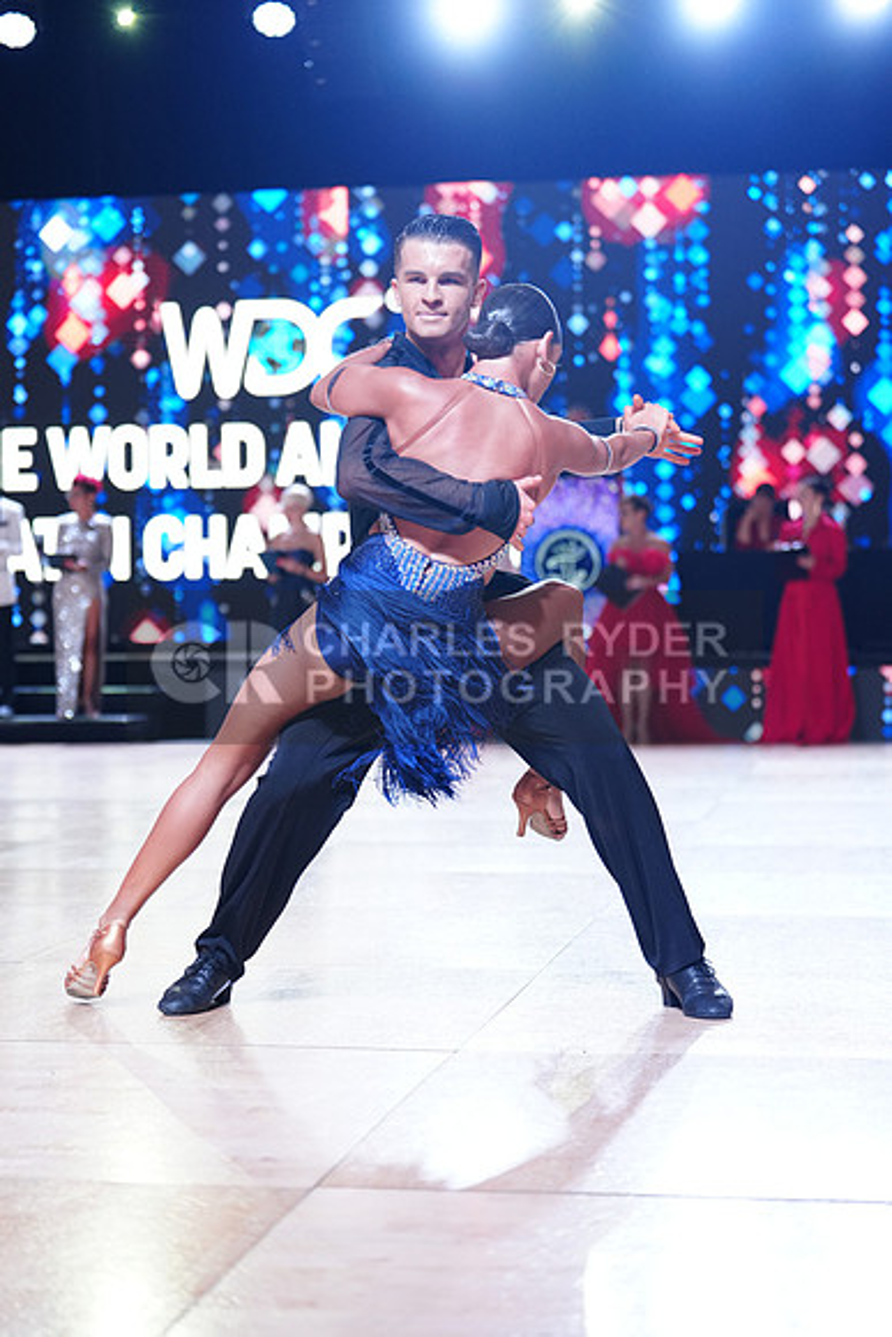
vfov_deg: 28.8
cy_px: 668
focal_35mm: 70
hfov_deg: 19.5
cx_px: 446
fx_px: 2600
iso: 1250
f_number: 2.8
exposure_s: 1/500
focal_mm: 70
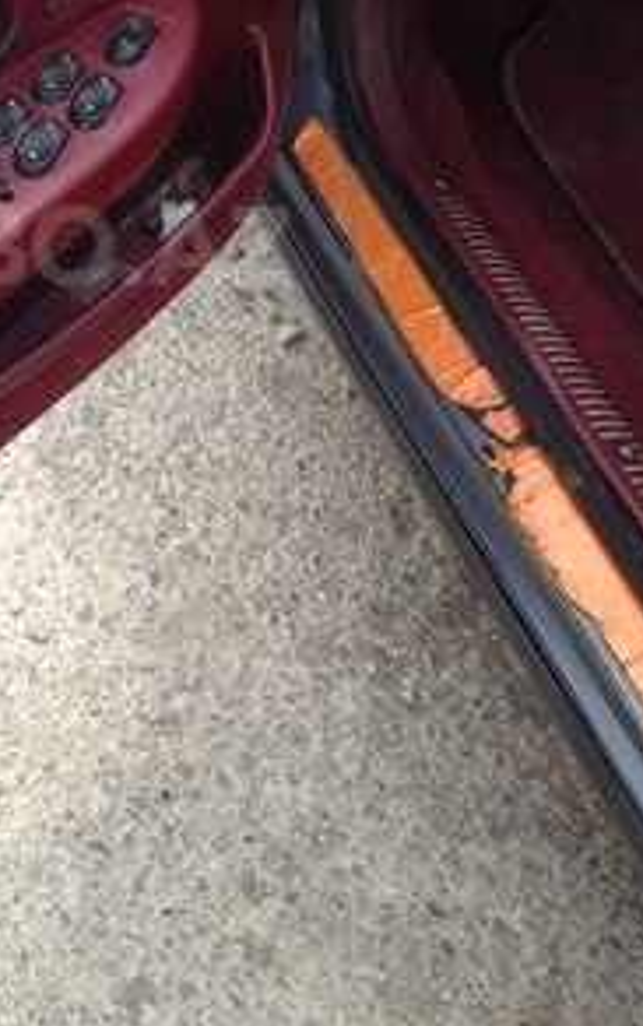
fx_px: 1763
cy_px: 246
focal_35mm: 63
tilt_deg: -49.0
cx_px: 21
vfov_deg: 31.8
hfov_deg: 20.1
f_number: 2.4
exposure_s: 1/506
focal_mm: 4.28
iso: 50
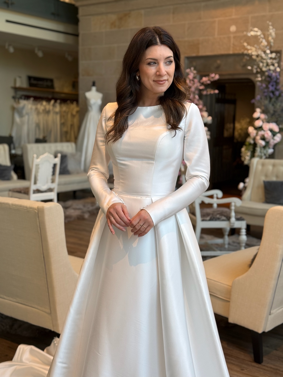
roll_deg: -2.0
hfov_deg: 30.3
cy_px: 188
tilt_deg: -6.8
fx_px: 523
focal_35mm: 48
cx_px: 142
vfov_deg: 39.7
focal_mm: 6.76
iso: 64
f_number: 1.78
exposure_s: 1/357
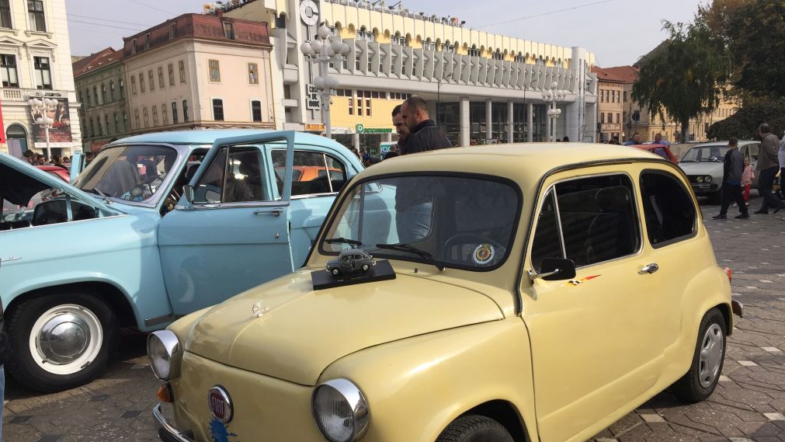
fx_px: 666
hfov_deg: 61.0
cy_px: 275
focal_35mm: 32
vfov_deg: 36.5
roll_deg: +2.0
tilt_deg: -10.1
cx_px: 393
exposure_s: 1/1980
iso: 32
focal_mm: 4.15
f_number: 2.2
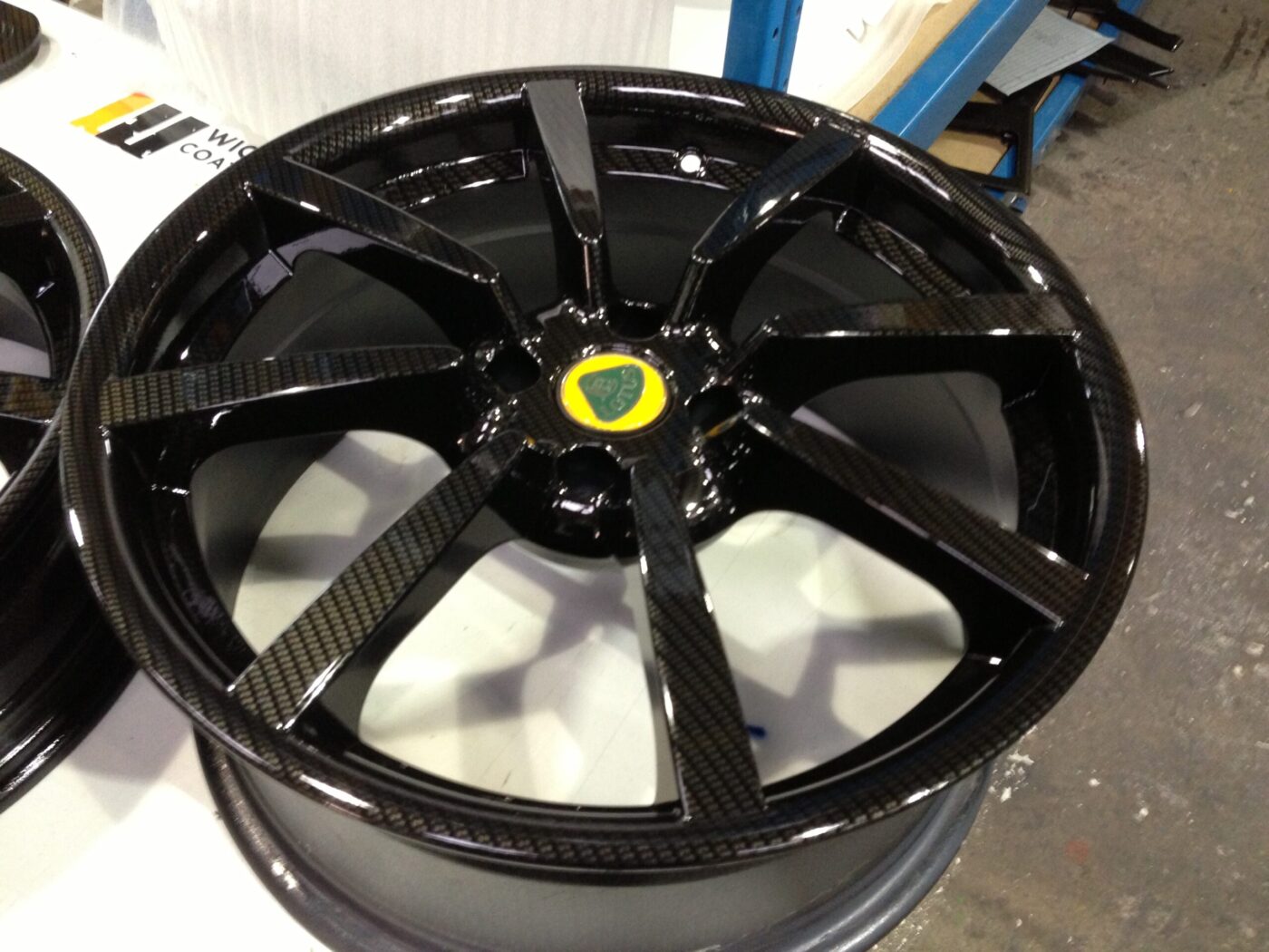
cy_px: 476
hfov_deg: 55.4
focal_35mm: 33
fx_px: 1210
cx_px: 634
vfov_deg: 42.9
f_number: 2.4
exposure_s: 1/20
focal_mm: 4.13
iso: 250
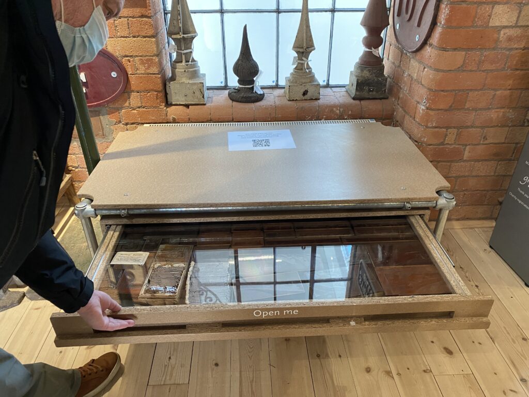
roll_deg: +0.5
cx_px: 264
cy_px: 198
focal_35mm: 26
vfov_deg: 53.1
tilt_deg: -32.7
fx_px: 397
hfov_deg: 67.3
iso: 250
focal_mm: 4.25
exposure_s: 1/55
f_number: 1.8
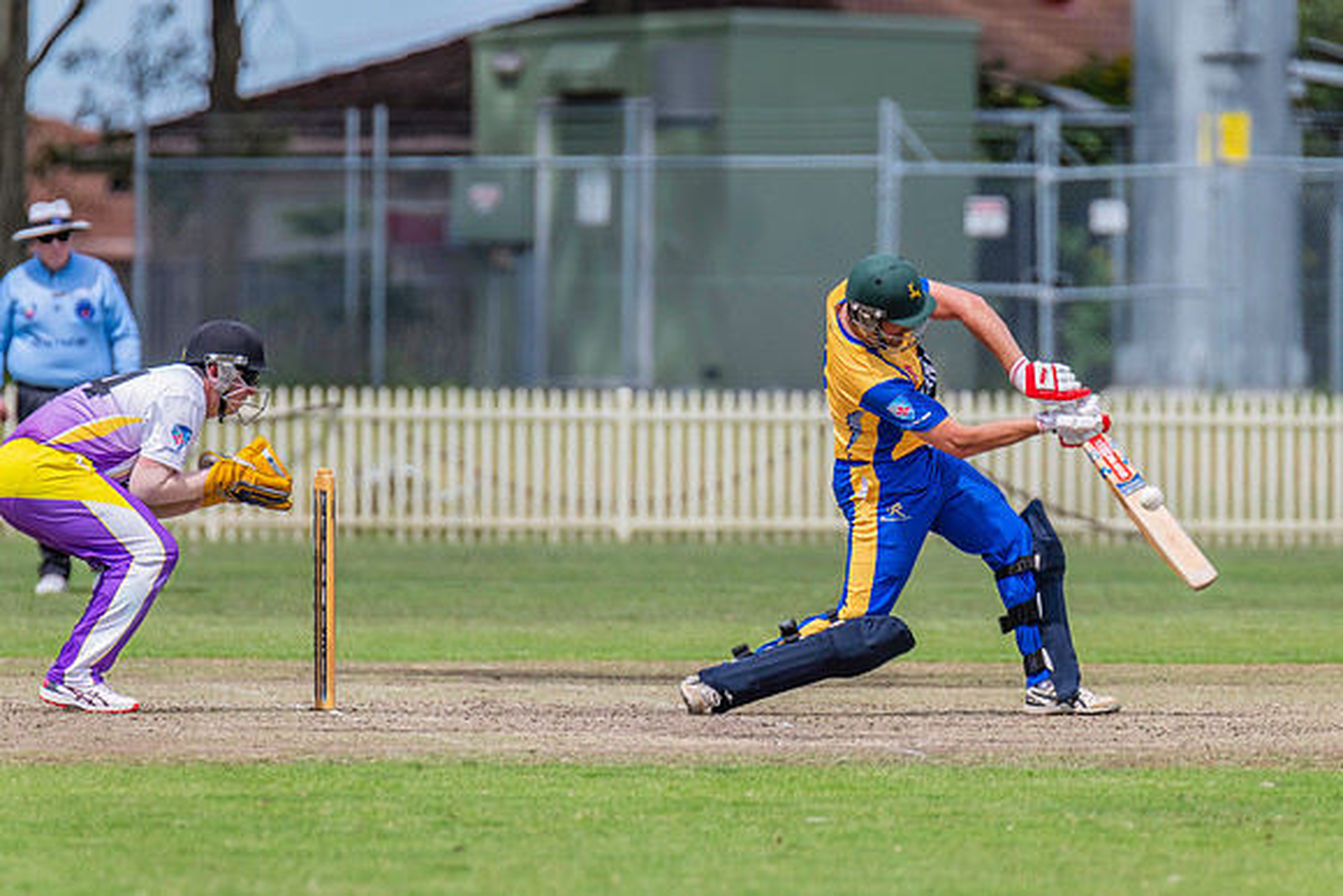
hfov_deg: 4.1
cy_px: 448
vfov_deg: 2.7
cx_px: 672
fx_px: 18980
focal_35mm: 509
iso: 800
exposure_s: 1/2500
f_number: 6.3
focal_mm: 500
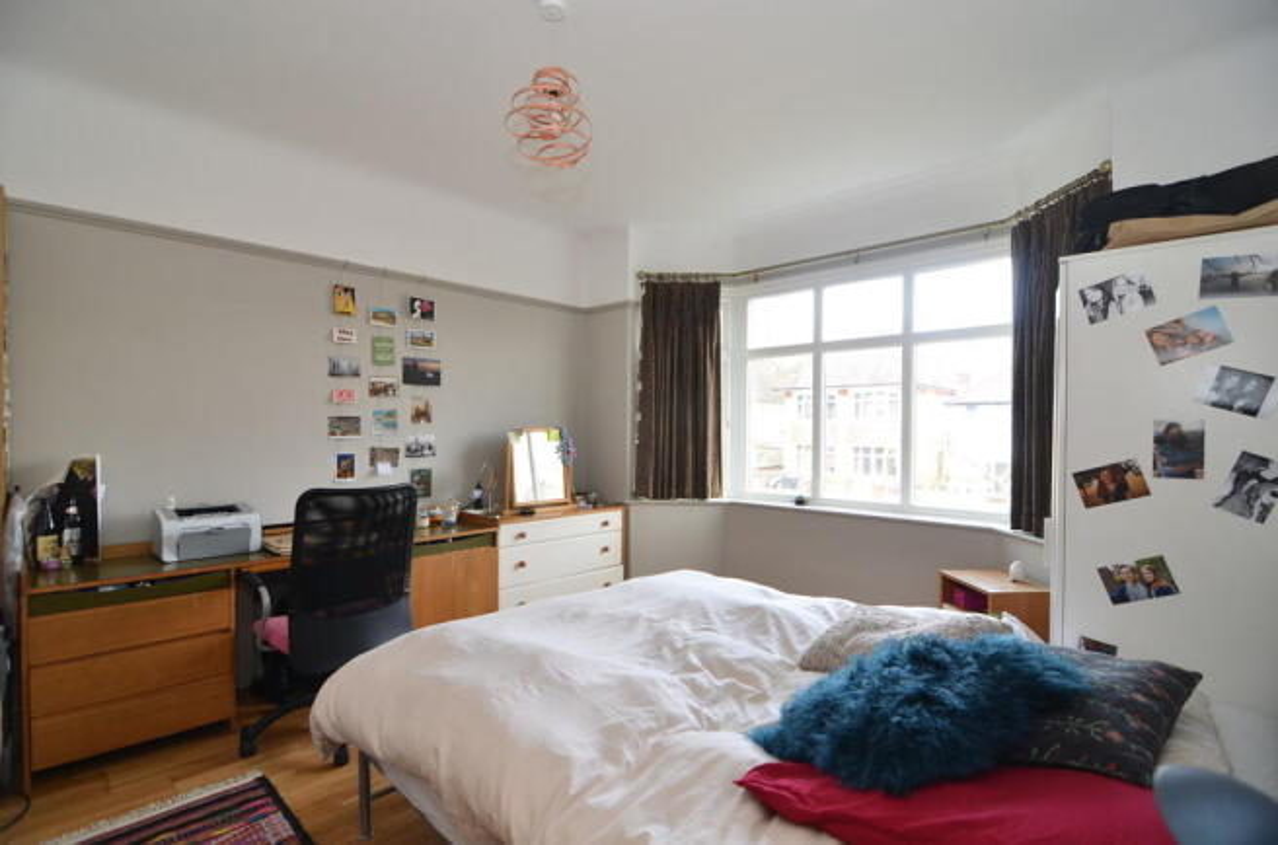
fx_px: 584
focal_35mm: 16
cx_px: 639
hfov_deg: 95.1
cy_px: 422
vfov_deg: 71.8
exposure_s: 1/60
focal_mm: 11
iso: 320
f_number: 4.5
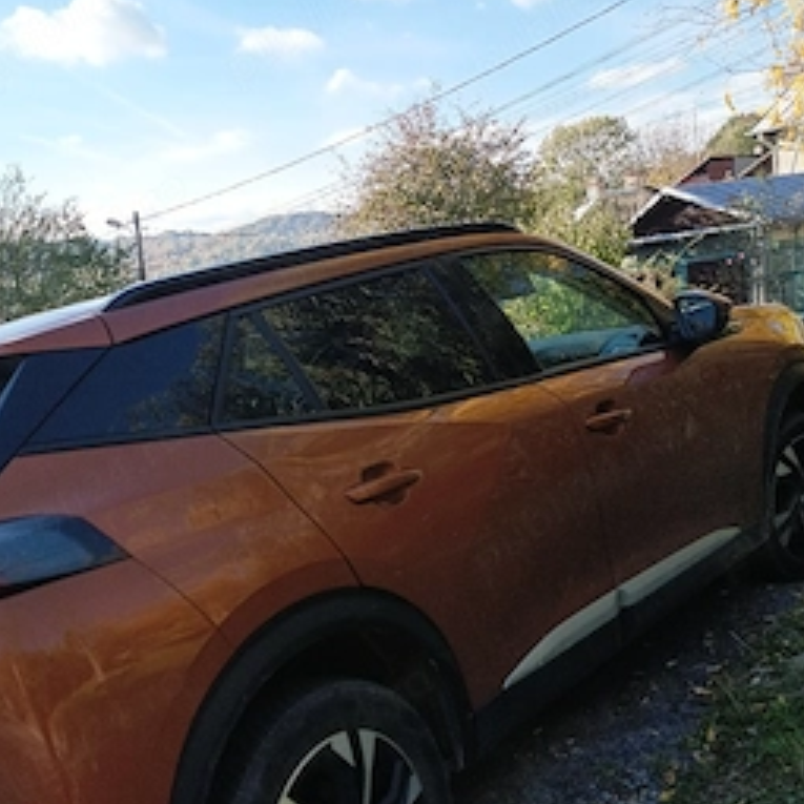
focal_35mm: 43
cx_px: 391
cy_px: 536
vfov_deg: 38.7
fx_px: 1130
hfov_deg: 39.2
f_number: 1.7
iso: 50
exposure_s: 1/238
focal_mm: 5.24
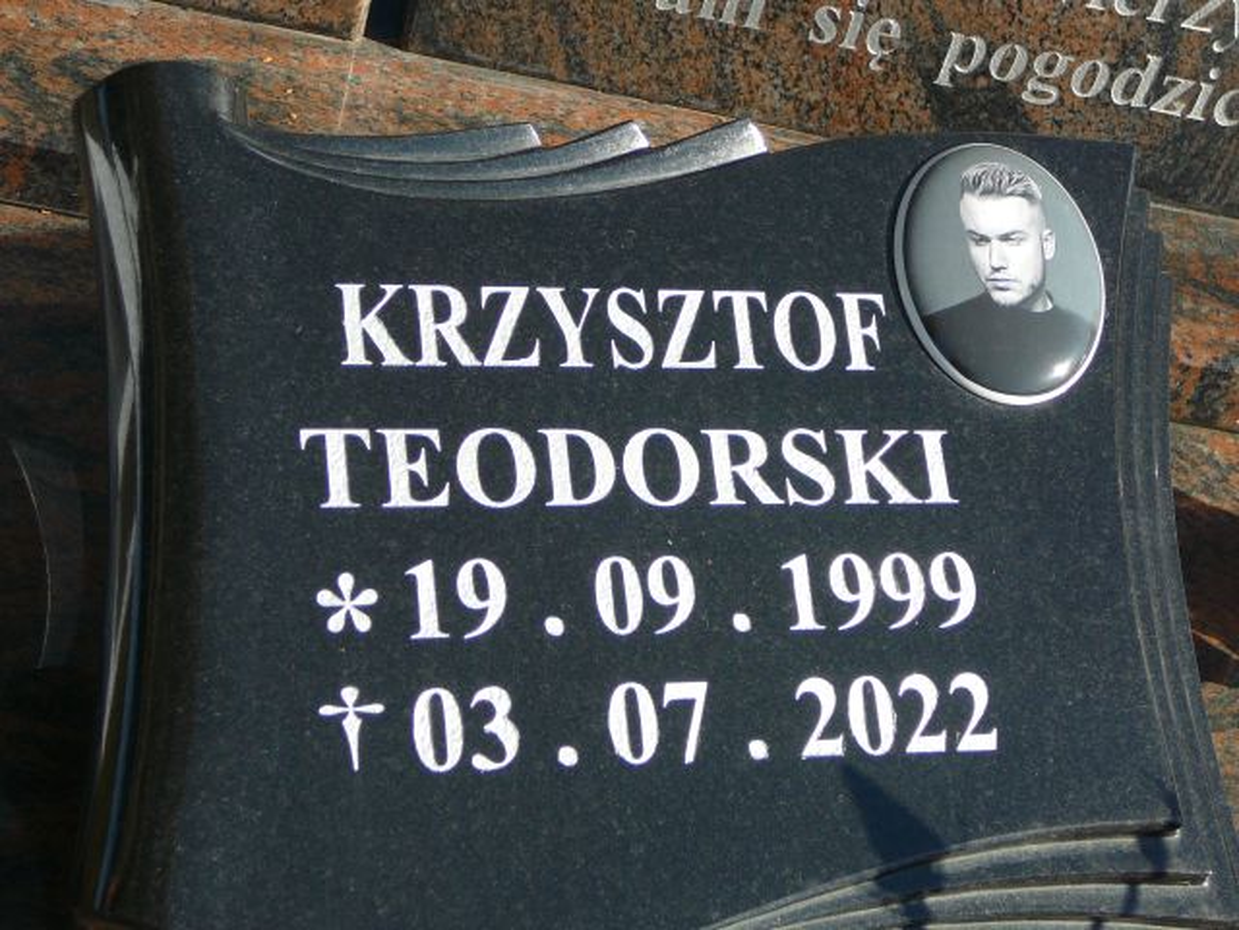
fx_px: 2756
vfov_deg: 19.1
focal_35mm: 77
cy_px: 465
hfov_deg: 25.3
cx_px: 620
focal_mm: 11.5
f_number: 3.7
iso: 80
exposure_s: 1/500
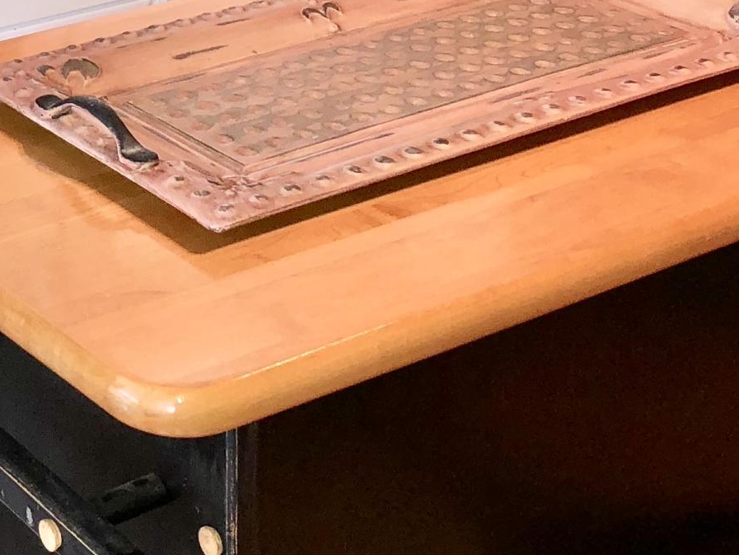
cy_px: -230
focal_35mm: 97
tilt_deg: -11.6
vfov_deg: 14.4
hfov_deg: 19.5
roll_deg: +1.8
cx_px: -40
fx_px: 2071
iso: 40
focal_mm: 3.99
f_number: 1.8
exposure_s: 1/60
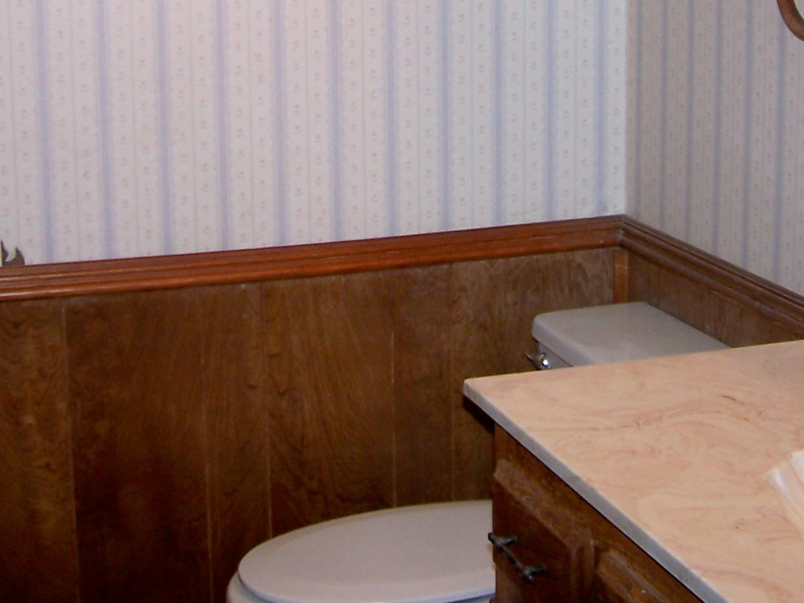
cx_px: 430
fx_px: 1649
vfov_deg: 20.3
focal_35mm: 71
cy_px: 70
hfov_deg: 27.4
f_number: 2.8
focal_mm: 6.3
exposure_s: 1/60
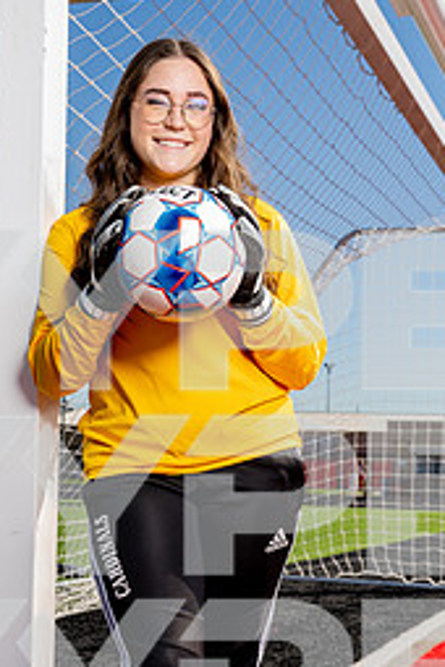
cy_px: 497
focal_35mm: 76
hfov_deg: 17.9
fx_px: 1409
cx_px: 154
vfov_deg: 26.3
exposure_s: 1/250
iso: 100
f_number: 7.1
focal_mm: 43
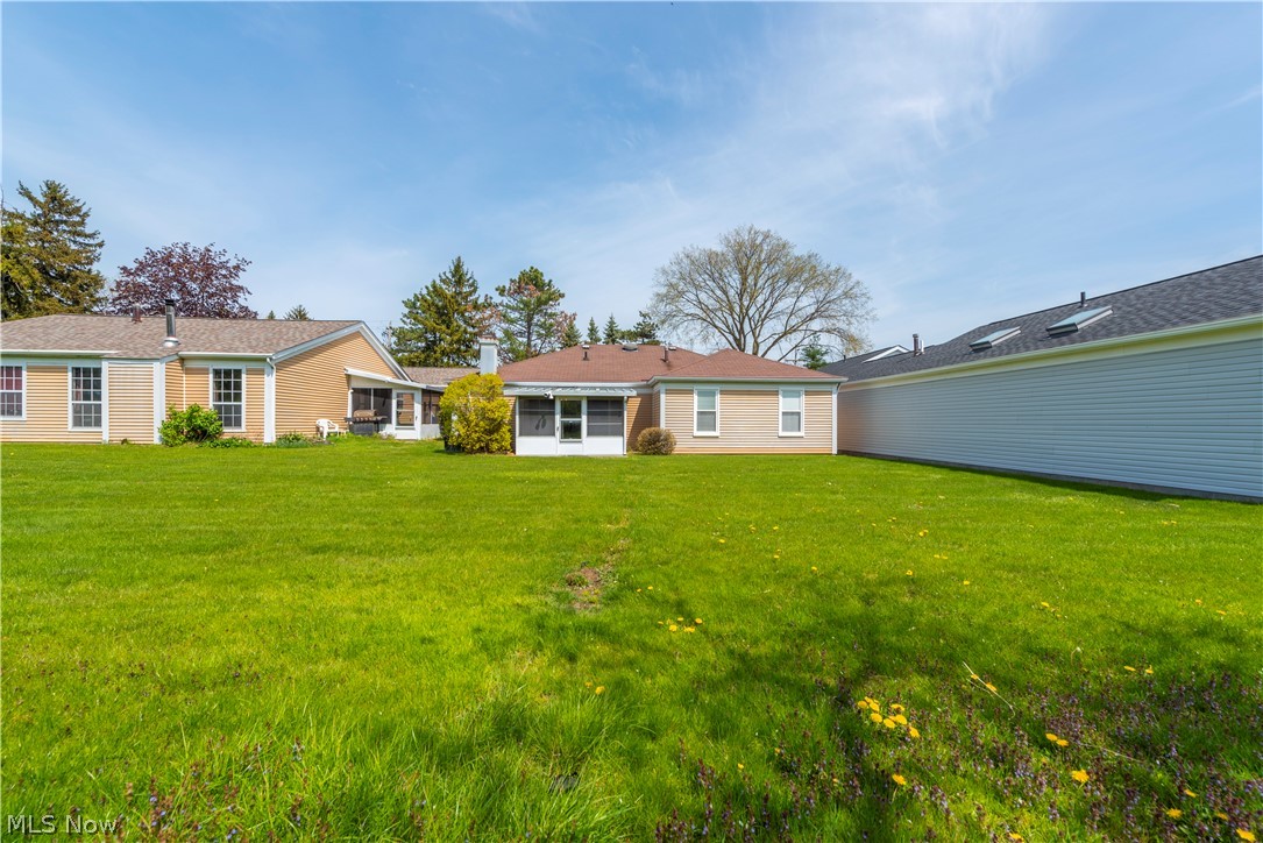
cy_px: 422
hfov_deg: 104.2
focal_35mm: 14
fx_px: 491
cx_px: 632
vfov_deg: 81.2
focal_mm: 14
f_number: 9
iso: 200
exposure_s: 1/400
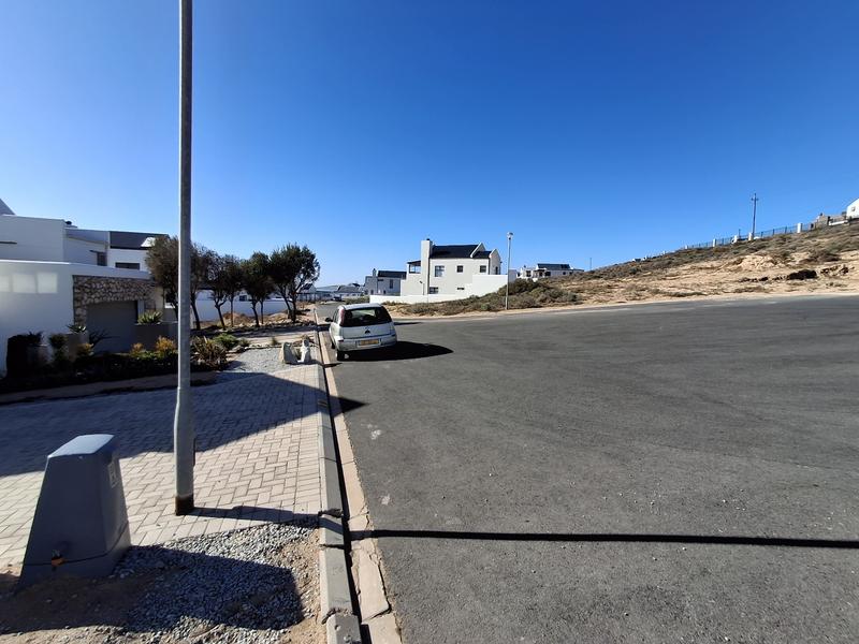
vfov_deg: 78.1
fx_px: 397
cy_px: 322
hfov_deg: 94.5
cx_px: 430
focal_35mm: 16
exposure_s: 1/1372
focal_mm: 1.64
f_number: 2.2
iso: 40
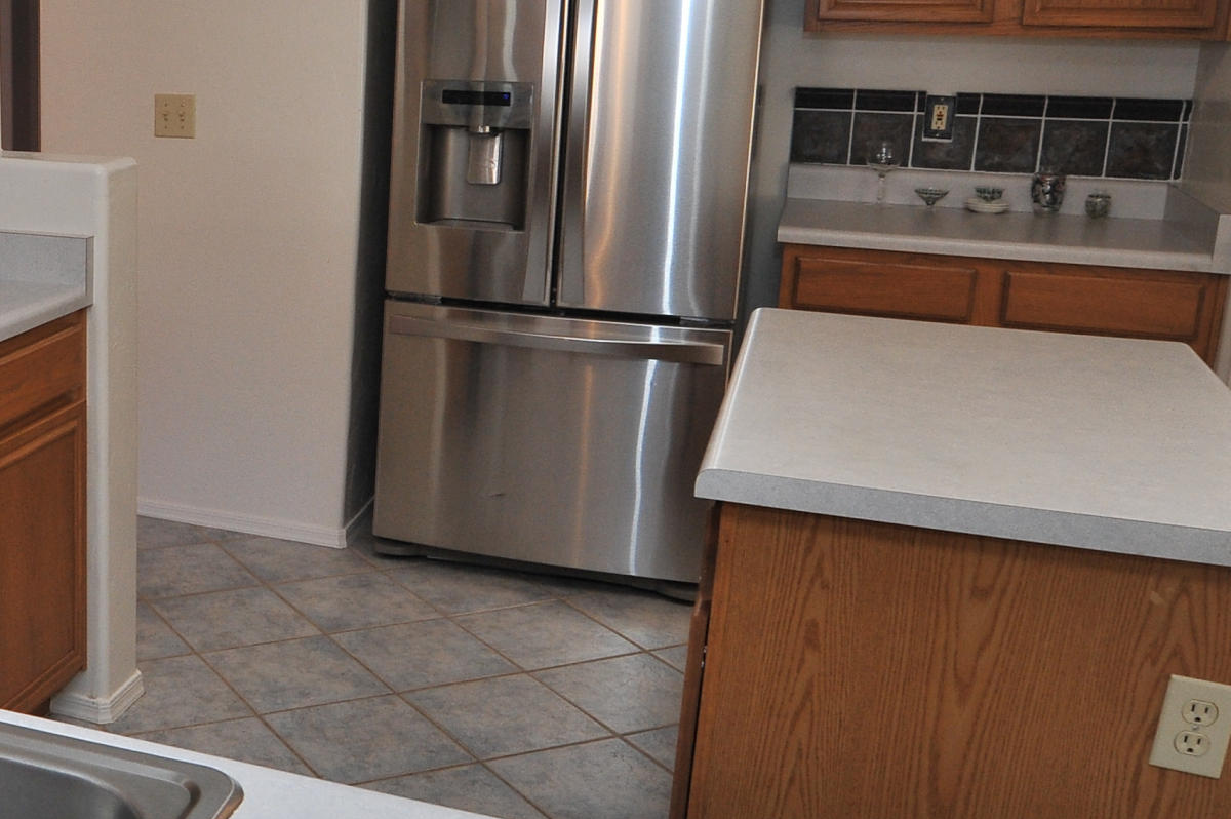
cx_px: 21
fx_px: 1537
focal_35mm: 45
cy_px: 335
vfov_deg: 29.8
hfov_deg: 39.0
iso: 1000
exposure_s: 1/30
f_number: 10
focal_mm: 18
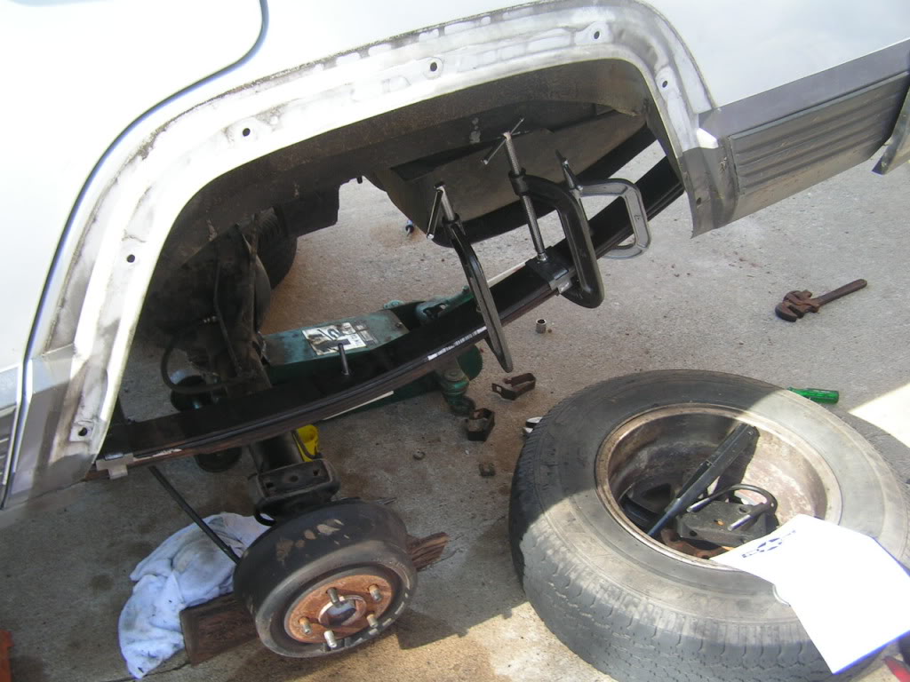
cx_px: 455
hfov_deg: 49.0
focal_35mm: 38
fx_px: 999
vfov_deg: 37.7
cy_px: 341
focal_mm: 6.3
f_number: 3.2
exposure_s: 1/60
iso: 50
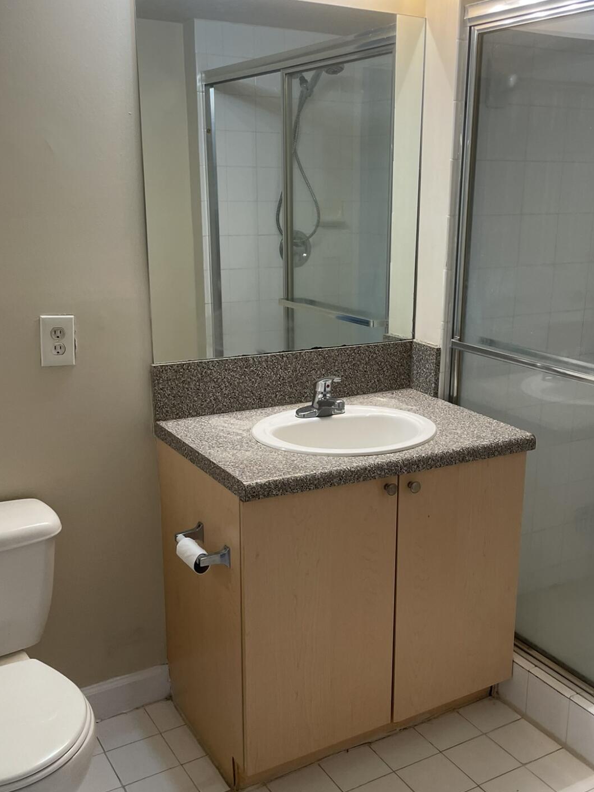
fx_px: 846
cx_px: 349
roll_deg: -1.6
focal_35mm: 37
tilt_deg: -14.5
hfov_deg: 38.5
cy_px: 419
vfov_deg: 50.1
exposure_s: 1/120
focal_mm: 4.2
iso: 100
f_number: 1.6
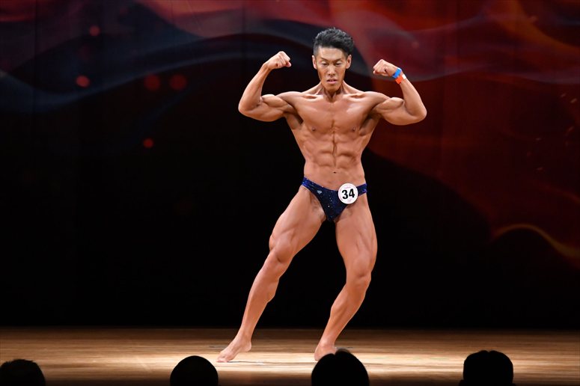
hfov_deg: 8.1
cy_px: 193
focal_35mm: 255
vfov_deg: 5.4
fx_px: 4106
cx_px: 290
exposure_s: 1/400
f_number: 5.6
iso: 4000
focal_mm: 170
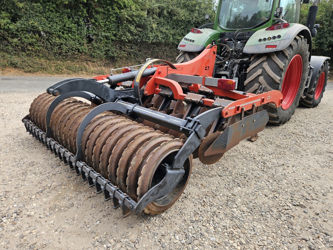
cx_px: 166
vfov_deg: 58.9
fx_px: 221
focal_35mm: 23
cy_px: 125
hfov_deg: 73.9
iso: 25
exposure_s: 1/409
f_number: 1.8
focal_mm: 5.4
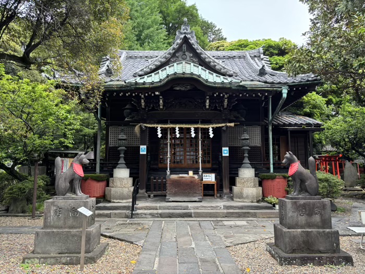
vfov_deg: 53.1
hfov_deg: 67.3
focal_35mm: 26
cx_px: 182
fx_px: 274
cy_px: 137
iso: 50
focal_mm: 5.96
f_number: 1.6
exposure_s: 1/393
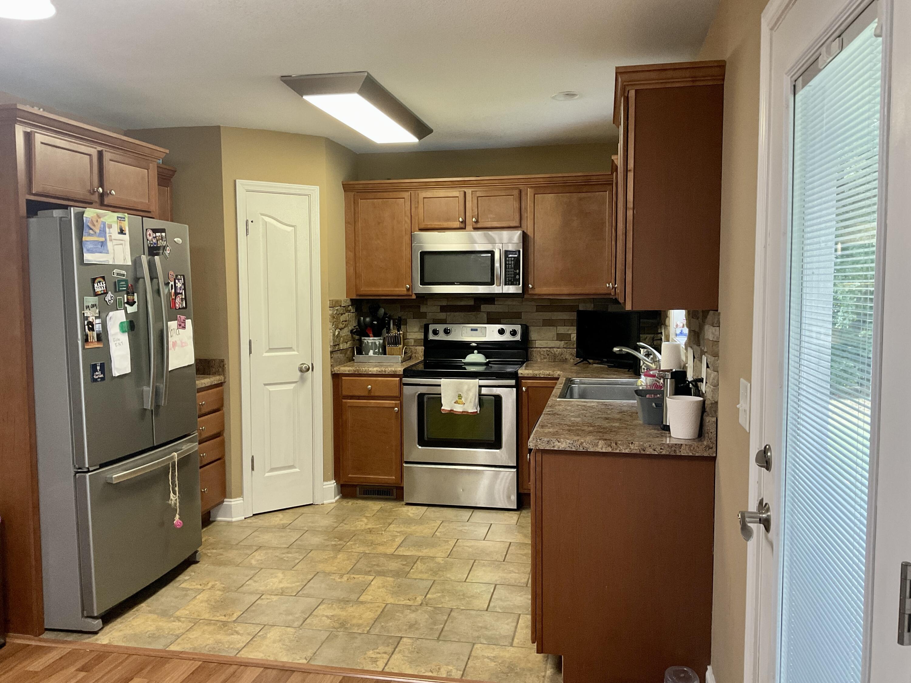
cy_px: 342
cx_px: 456
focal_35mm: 29
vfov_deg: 48.2
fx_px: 763
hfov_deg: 61.7
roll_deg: +0.4
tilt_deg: -5.0
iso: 125
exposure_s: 1/60
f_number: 1.8
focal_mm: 3
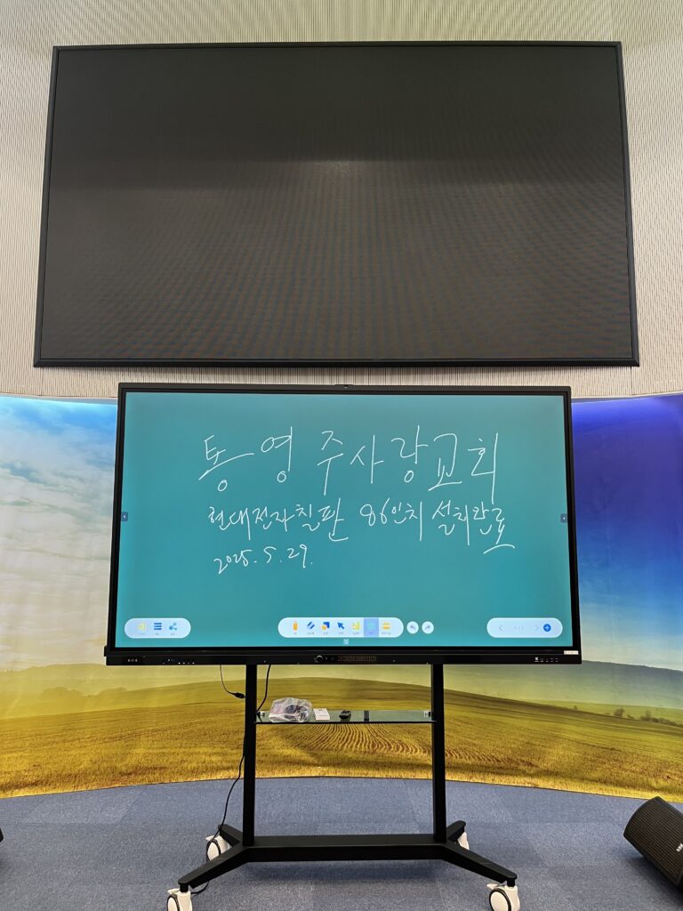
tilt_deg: +7.3
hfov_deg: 53.1
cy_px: 456
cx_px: 342
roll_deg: +0.6
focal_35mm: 26
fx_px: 684
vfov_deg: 67.3
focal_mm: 5.1
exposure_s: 1/60
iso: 100
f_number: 1.6
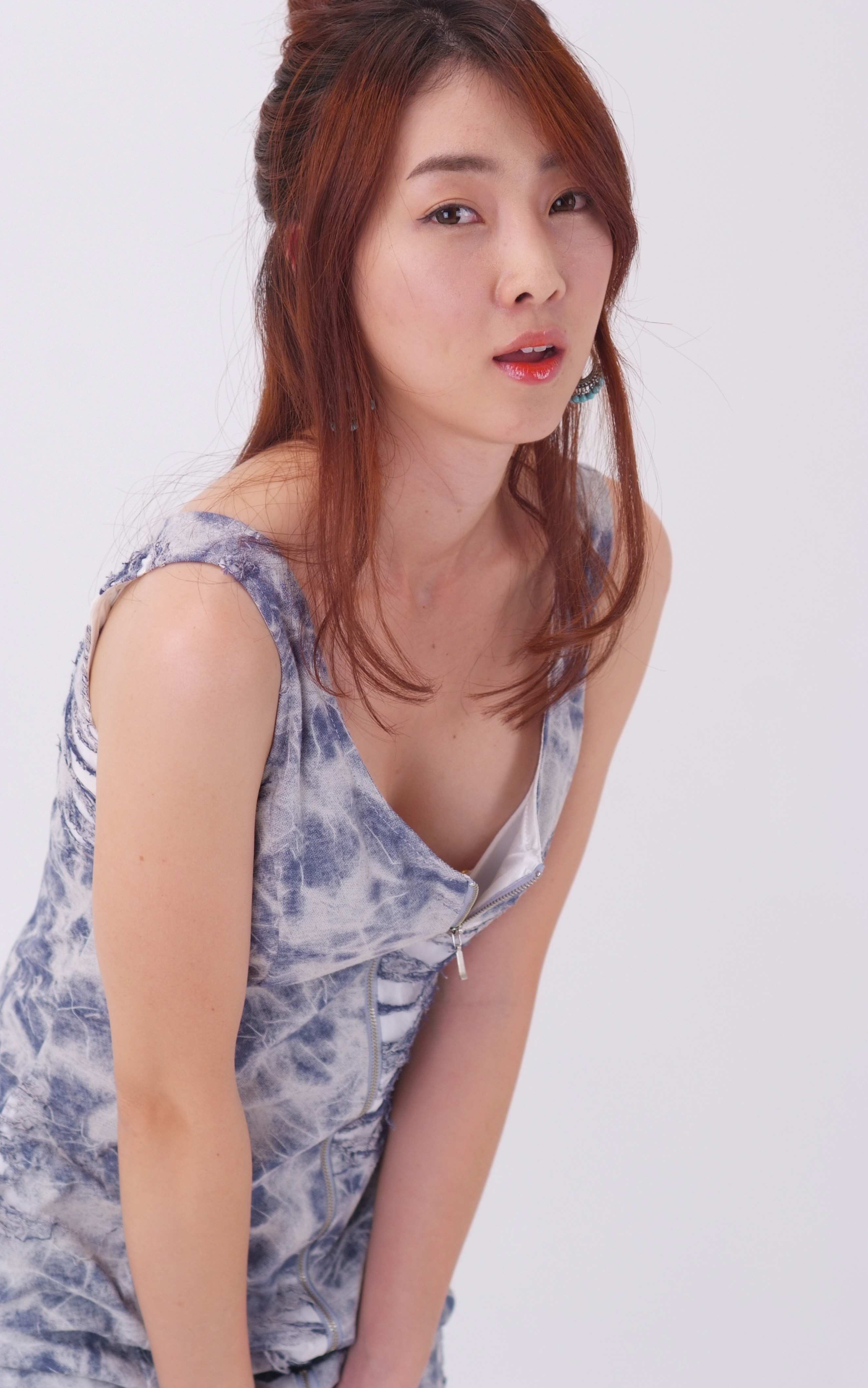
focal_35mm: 131
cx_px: 427
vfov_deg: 15.9
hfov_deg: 10.0
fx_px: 4958
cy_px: 694
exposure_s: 1/125
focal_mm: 85
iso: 200
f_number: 4
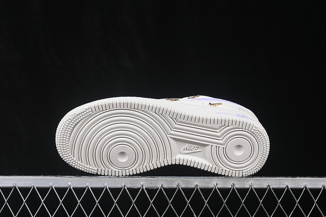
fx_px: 679
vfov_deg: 18.2
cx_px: 163
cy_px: 108
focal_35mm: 75
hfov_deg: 27.0
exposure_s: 1/80
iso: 160
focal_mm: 50
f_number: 8
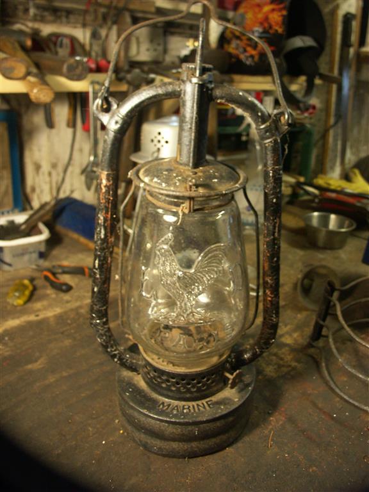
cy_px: 246
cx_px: 184
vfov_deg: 63.4
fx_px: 398
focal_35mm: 28
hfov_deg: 49.7
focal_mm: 7.21
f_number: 2.8
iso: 200
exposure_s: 1/10
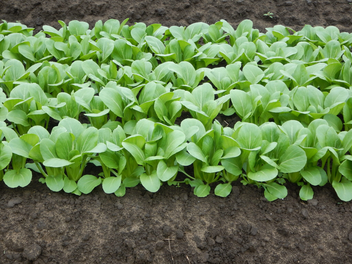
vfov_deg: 20.4
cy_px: 132
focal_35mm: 72
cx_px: 176
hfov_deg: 27.0
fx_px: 732
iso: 125
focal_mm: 13
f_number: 4.5
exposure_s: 1/50
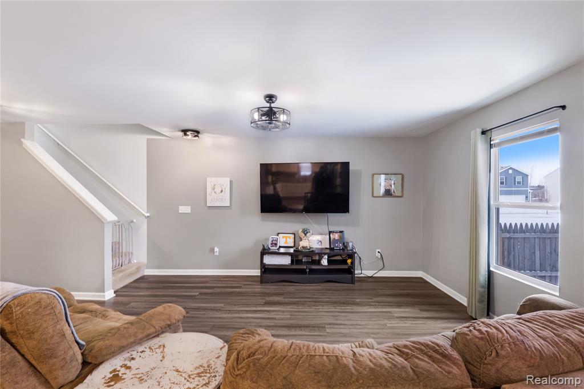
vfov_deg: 77.3
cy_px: 194
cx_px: 292
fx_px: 243
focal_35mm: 15
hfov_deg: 100.4
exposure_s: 1/100
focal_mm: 10
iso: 800
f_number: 8
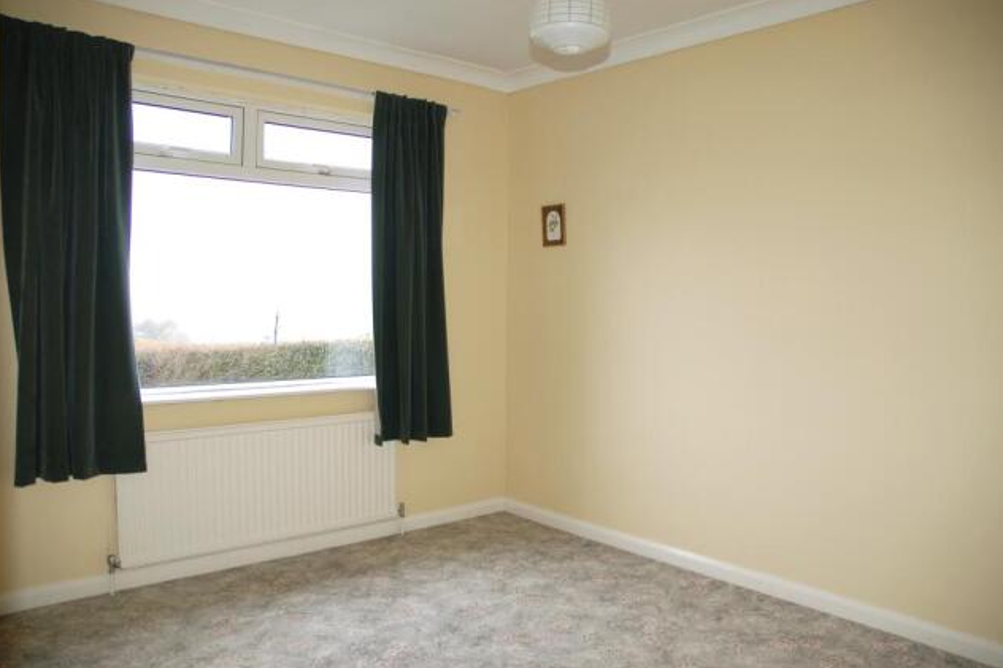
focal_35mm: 28
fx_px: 780
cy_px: 343
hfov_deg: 65.5
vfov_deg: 46.4
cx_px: 503
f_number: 3.5
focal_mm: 18
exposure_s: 1/60
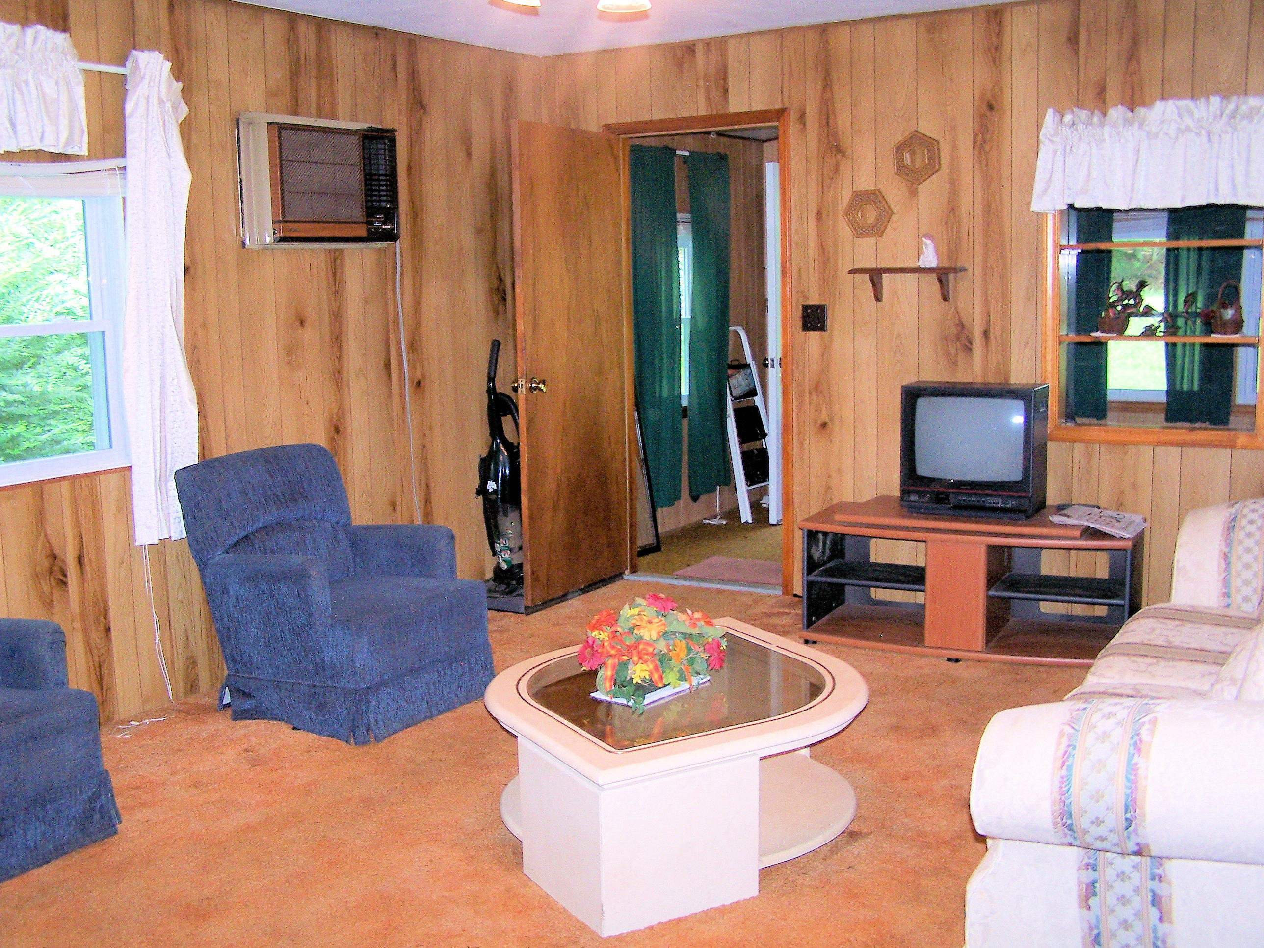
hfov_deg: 49.0
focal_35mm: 38
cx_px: 632
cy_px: 474
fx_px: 1388
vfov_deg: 37.7
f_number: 2.8
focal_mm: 6.3
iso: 140
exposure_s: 1/60
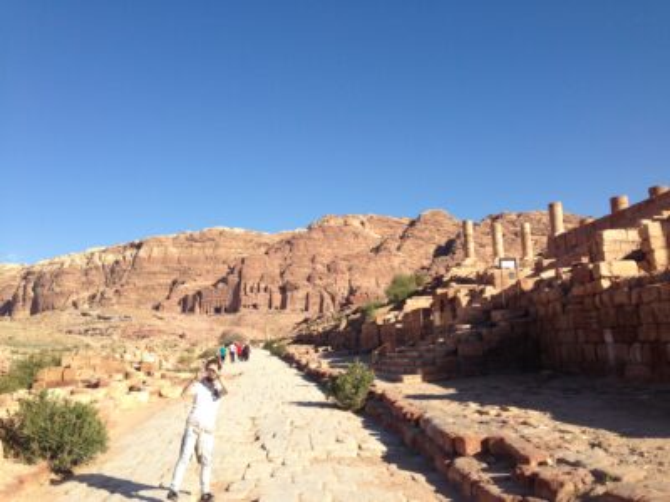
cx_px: 335
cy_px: 251
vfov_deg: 42.9
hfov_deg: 55.4
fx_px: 639
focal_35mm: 33
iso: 50
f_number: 2.4
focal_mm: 4.12
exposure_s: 1/1427
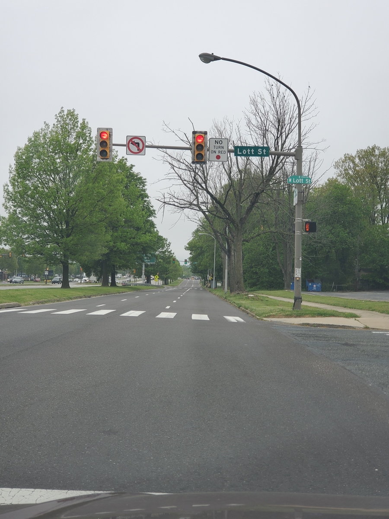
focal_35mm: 52
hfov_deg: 28.0
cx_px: 194
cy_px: 260
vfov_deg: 36.8
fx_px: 779
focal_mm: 6
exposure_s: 1/399
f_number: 2.4
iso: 50
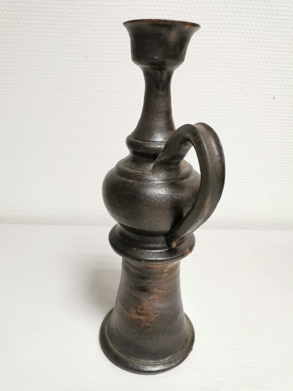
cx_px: 146
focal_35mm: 27
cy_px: 196
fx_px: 305
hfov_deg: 51.4
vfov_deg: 65.3
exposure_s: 1/69
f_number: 1.8
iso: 250
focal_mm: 5.58
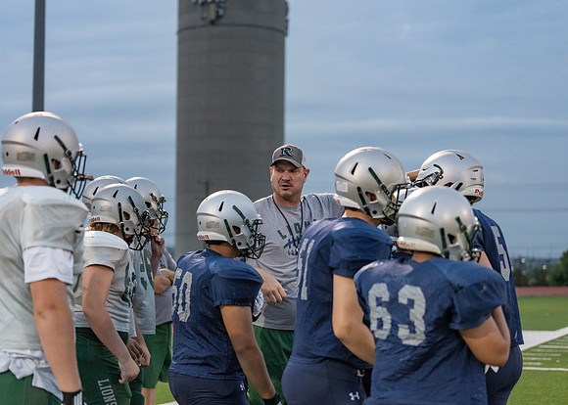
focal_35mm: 75
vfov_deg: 18.9
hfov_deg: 26.3
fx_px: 1217
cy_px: 197
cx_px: 280
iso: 2500
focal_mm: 70
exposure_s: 1/1000
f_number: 2.8
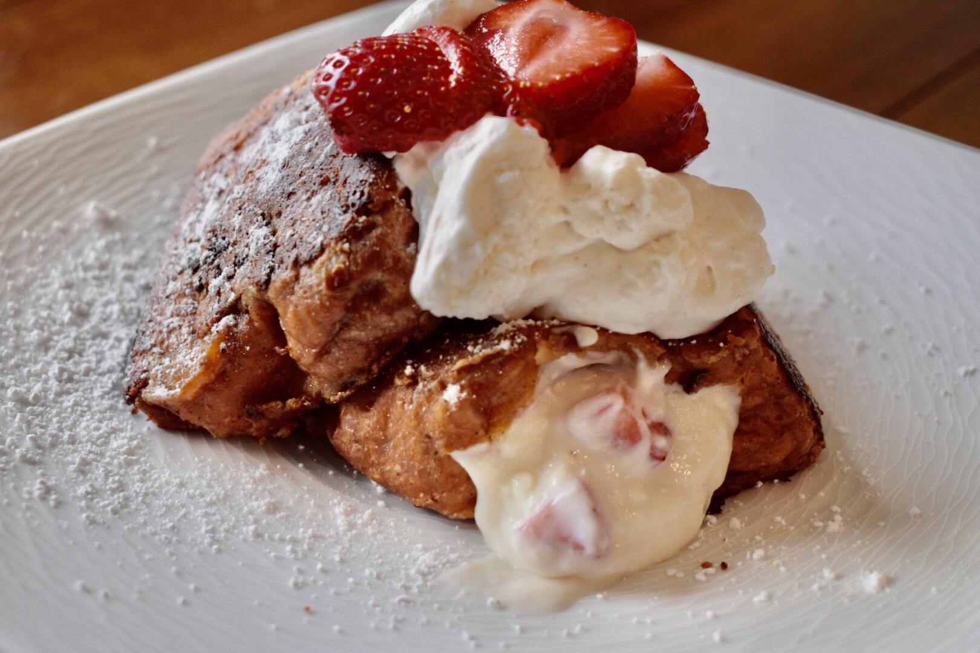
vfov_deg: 25.8
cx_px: 490
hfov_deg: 37.9
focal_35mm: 52
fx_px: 1429
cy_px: 326
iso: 400
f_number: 5.6
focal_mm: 35
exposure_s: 1/125
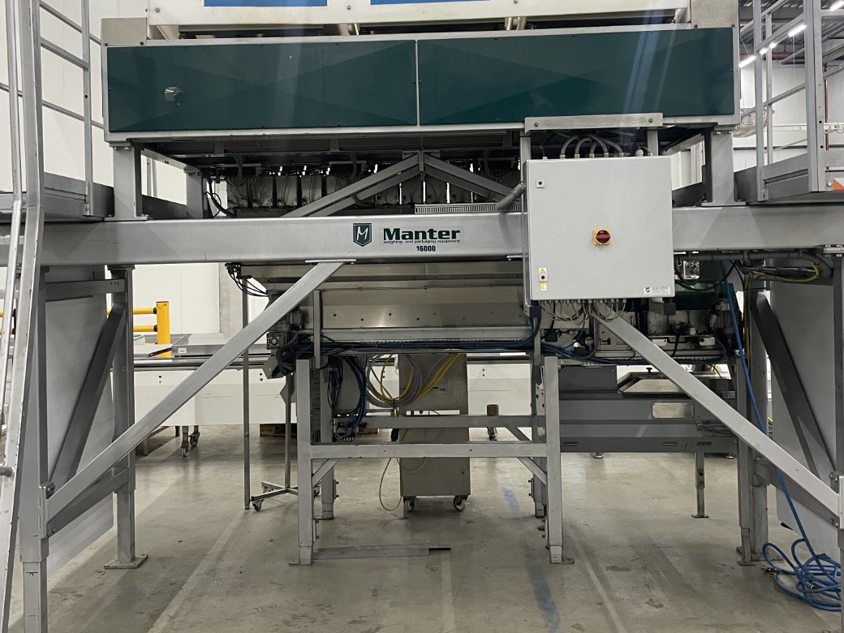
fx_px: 878
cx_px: 407
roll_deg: +0.9
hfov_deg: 51.3
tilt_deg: -0.1
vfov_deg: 39.5
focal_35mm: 36
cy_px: 254
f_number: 1.6
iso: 200
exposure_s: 1/60
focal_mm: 4.2
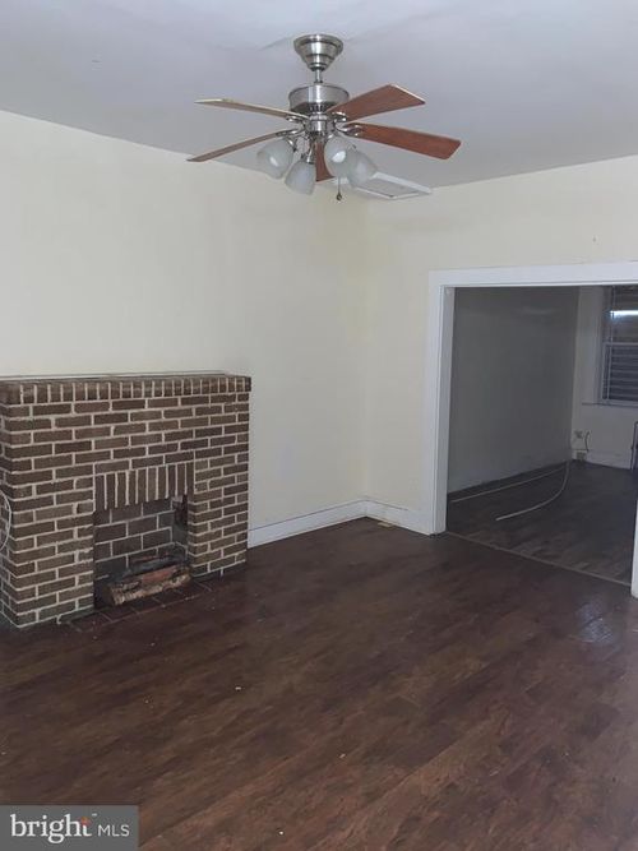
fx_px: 639
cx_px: 319
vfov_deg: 67.3
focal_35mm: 26
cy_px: 426
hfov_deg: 53.0
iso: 160
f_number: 1.8
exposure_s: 1/7
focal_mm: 4.25
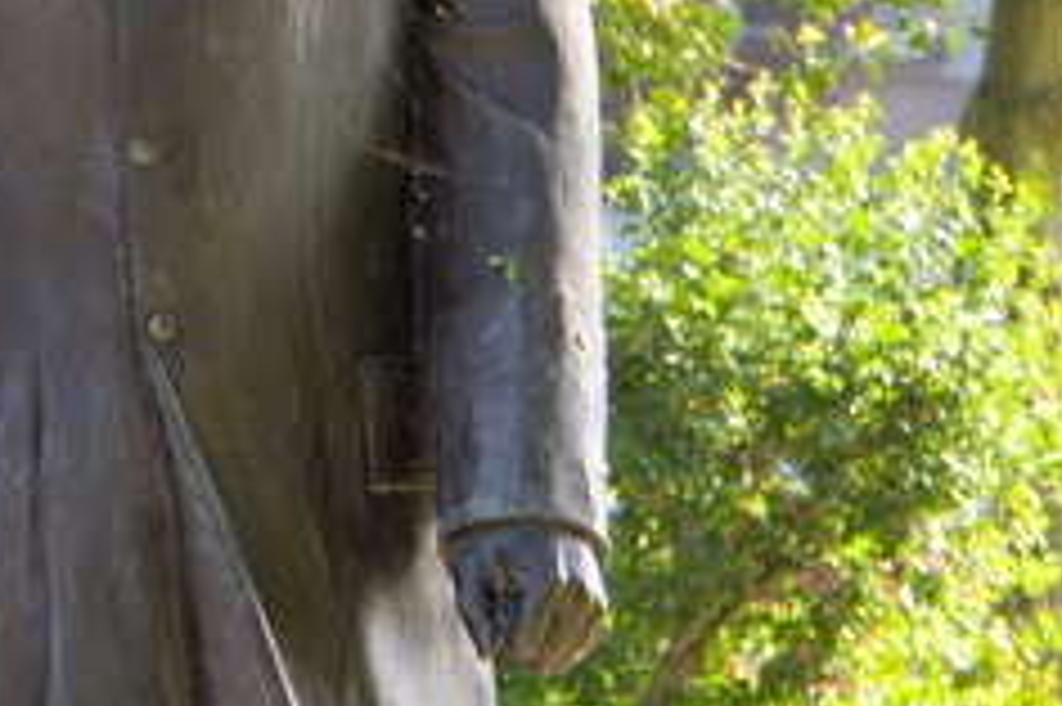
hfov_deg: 3.1
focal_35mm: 655
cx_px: -374
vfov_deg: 2.1
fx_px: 19308
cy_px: 135
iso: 125
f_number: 6.3
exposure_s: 1/60
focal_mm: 130
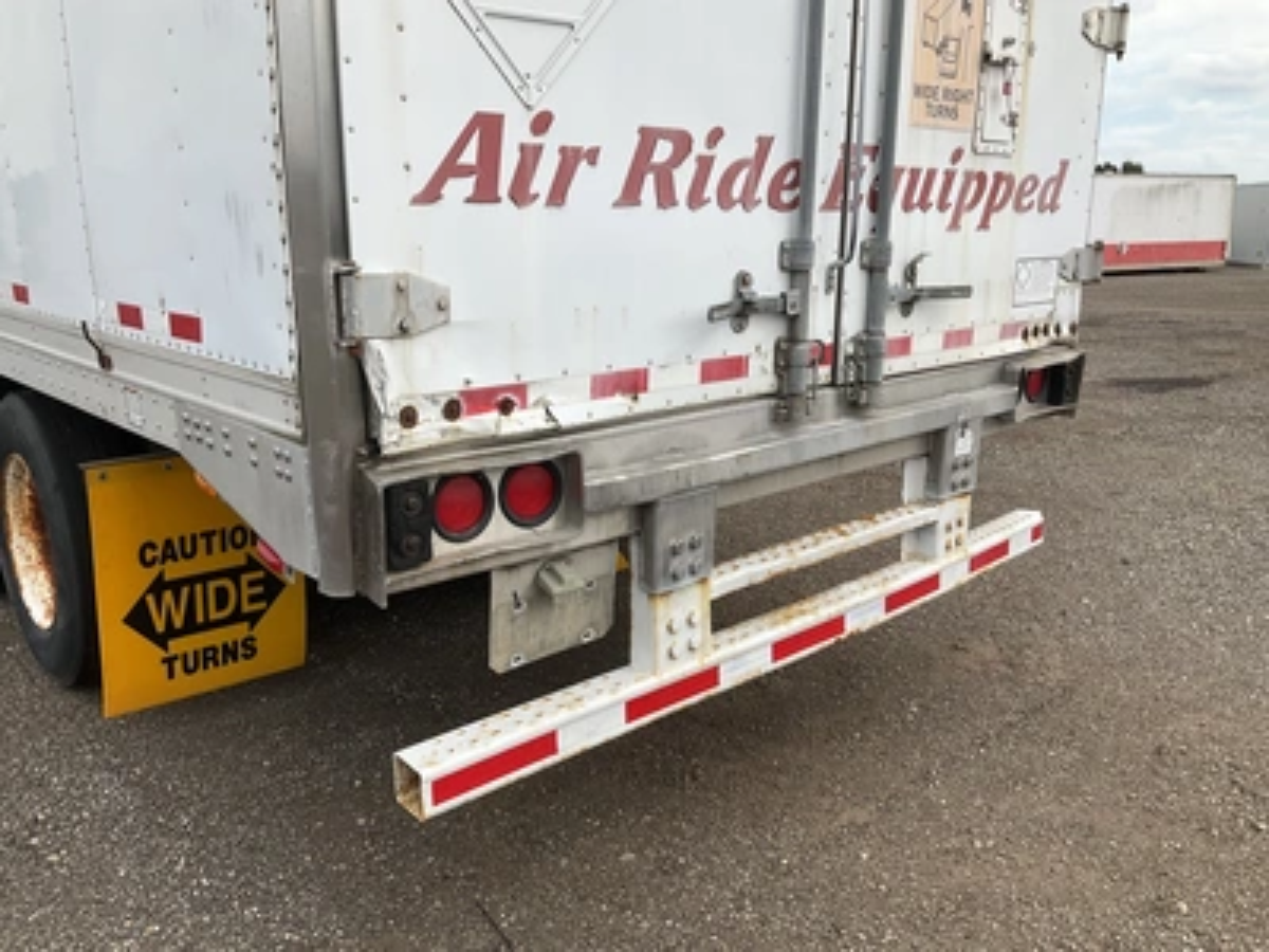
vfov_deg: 48.2
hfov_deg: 61.7
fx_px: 1063
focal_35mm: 29
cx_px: 634
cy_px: 476
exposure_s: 1/1342
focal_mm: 3
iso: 25
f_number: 1.8
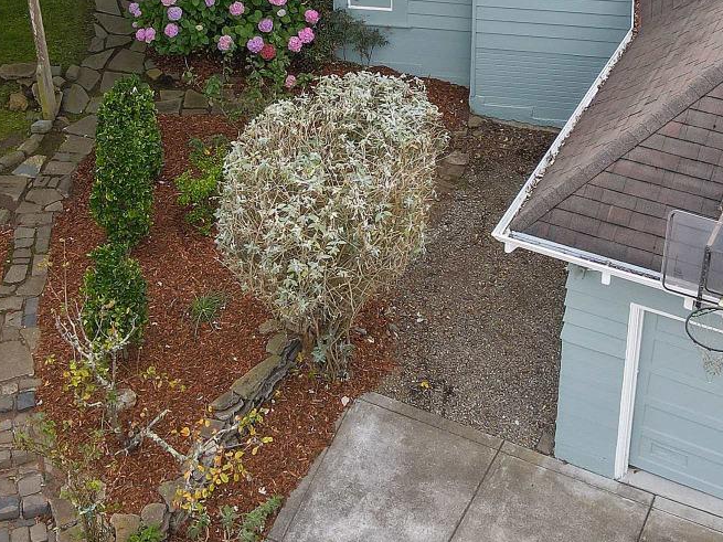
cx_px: 429
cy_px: 35
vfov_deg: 25.6
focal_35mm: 55
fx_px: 1149
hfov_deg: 34.8
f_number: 2.8
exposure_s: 1/50
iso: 100
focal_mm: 4.5
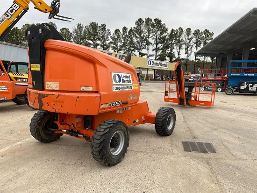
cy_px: 96
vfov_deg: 53.1
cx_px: 128
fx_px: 193
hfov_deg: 67.3
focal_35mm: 26
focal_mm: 5.1
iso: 50
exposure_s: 1/534
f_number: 1.6
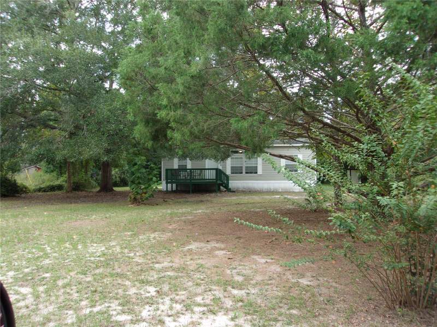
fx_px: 341
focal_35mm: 27
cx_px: 218
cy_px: 164
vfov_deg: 51.4
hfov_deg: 65.3
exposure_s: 1/120
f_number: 3
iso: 80
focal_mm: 4.9
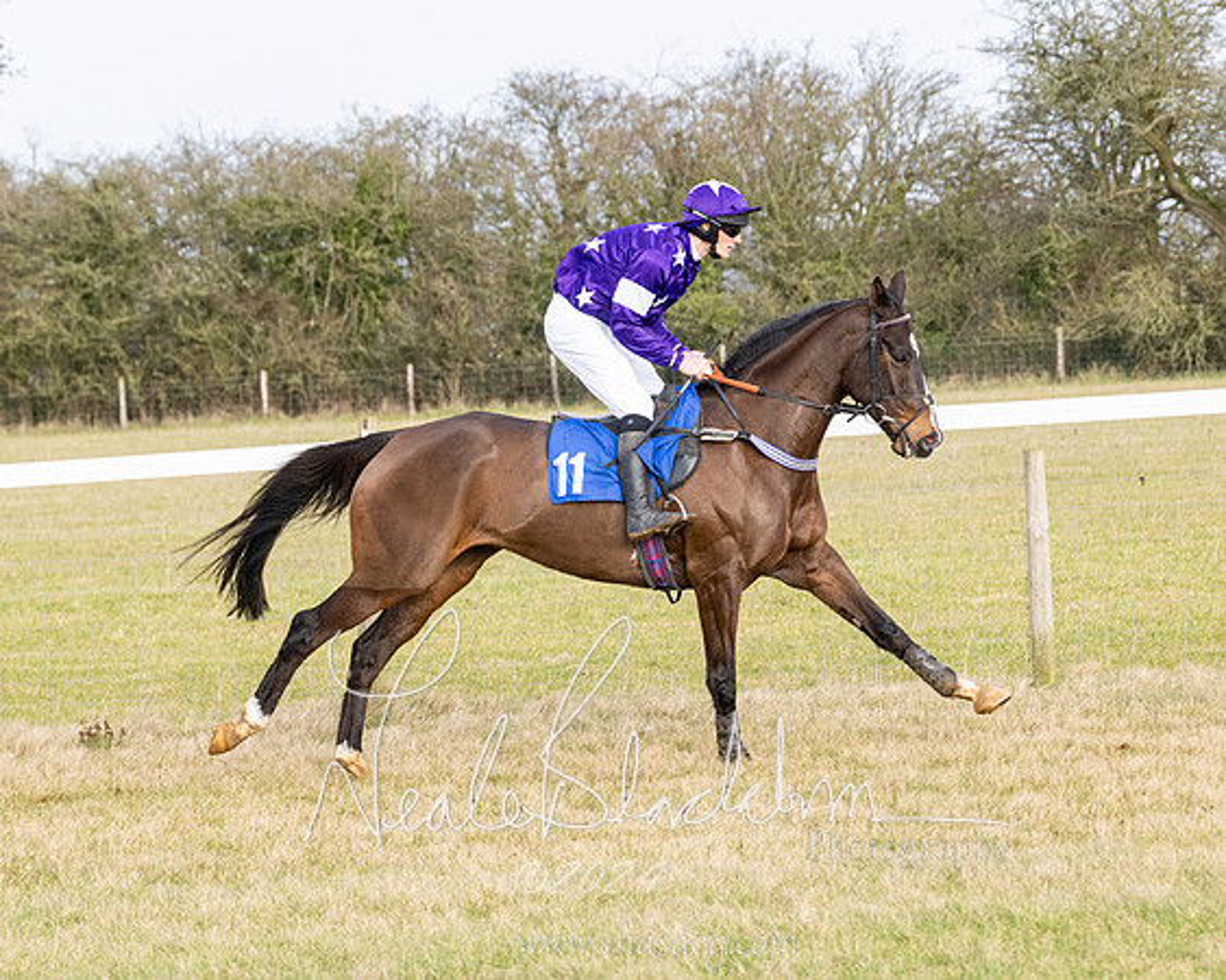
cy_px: 584
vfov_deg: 9.1
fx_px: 6163
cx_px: 580
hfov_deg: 11.4
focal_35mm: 170
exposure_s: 1/2000
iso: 800
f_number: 5
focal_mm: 110
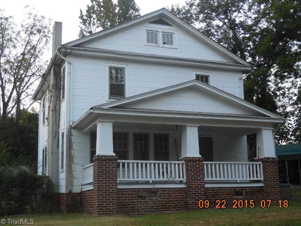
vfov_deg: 27.5
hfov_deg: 36.2
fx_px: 461
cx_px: 150
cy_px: 113
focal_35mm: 53
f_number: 4
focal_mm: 9.4
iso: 560
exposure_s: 1/60
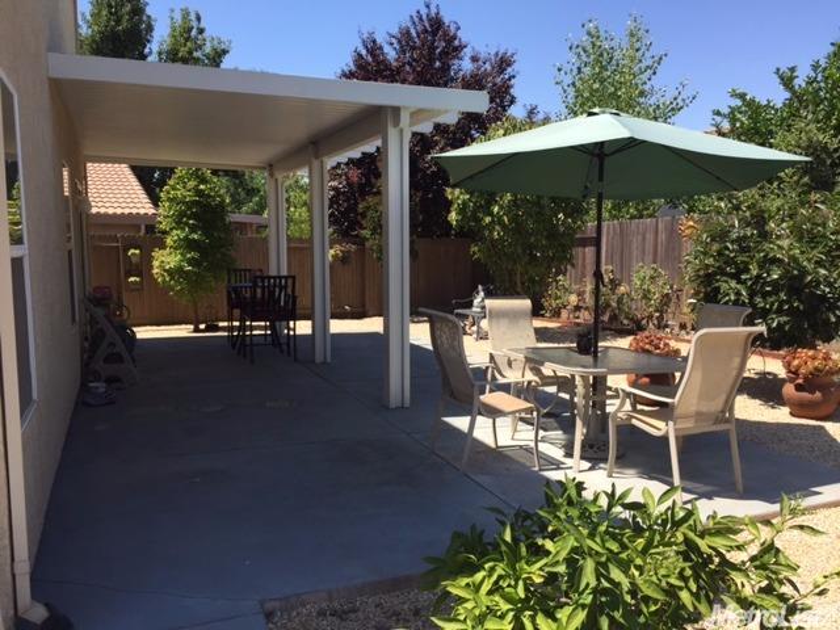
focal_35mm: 29
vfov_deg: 48.2
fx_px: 704
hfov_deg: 61.7
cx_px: 420
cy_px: 315
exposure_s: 1/1236
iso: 32
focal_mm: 4.15
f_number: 2.2
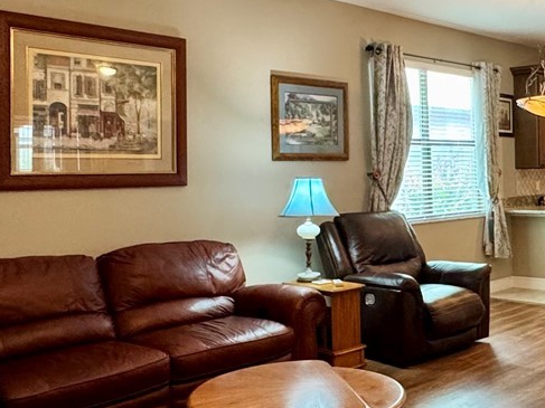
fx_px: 724
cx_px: 421
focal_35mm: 46
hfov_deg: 39.9
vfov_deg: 31.4
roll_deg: +1.2
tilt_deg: +0.1
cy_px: 168
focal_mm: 2.22
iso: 320
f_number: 2.2
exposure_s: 1/60
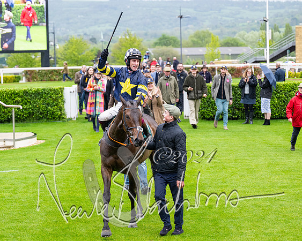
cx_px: 149
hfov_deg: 17.4
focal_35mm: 110
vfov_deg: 14.0
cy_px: 120
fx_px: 986
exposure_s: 1/800
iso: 1000
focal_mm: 98
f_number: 4
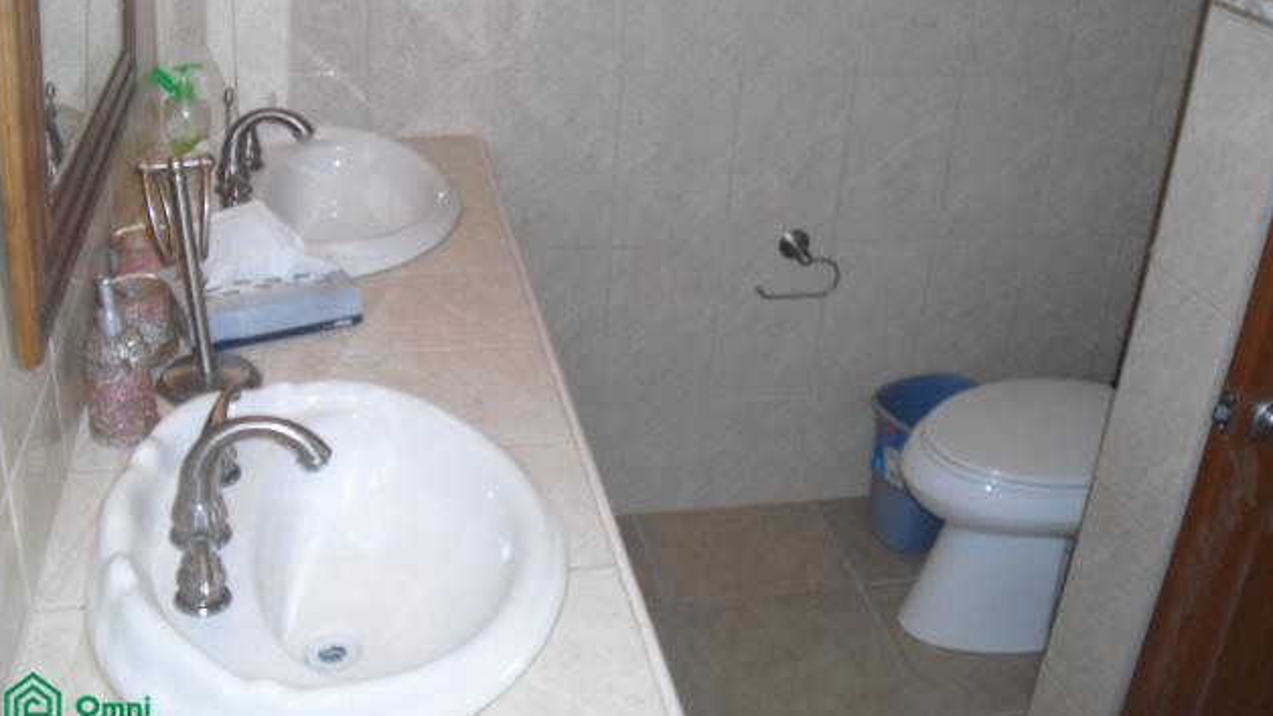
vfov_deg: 29.6
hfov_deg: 50.5
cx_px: 628
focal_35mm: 40
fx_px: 1350
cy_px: 272
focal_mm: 6.3
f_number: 3.1
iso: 200
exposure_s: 1/60
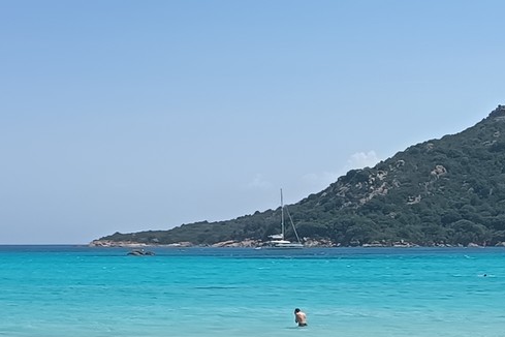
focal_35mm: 102
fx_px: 1431
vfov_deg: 13.3
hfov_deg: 20.0
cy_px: 277
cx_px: 214
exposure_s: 1/635
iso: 100
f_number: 1.75
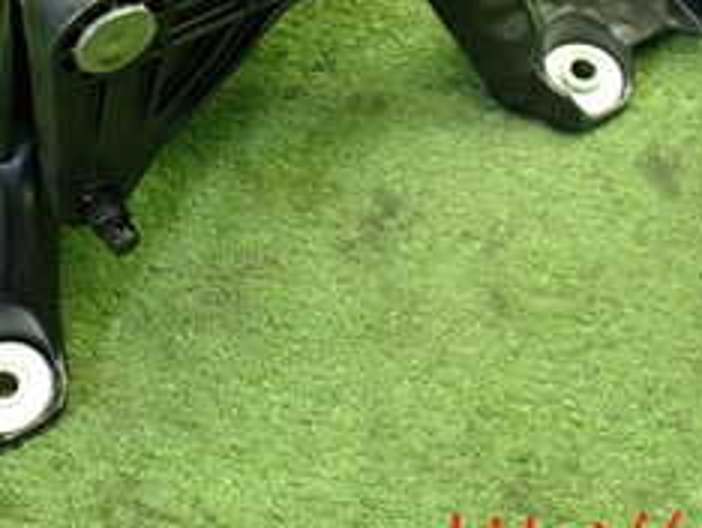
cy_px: -93
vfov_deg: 17.3
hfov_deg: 23.7
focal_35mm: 82
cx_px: 228
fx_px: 1665
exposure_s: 1/30
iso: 400
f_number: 2.4
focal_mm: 5.79
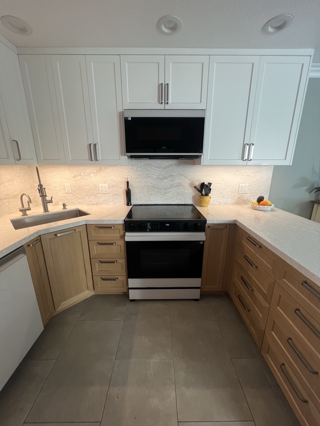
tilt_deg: -15.8
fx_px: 160
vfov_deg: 106.2
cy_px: 213
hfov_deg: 89.9
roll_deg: +0.7
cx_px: 160
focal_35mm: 13
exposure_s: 1/60
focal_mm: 1.57
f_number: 1.8
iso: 125
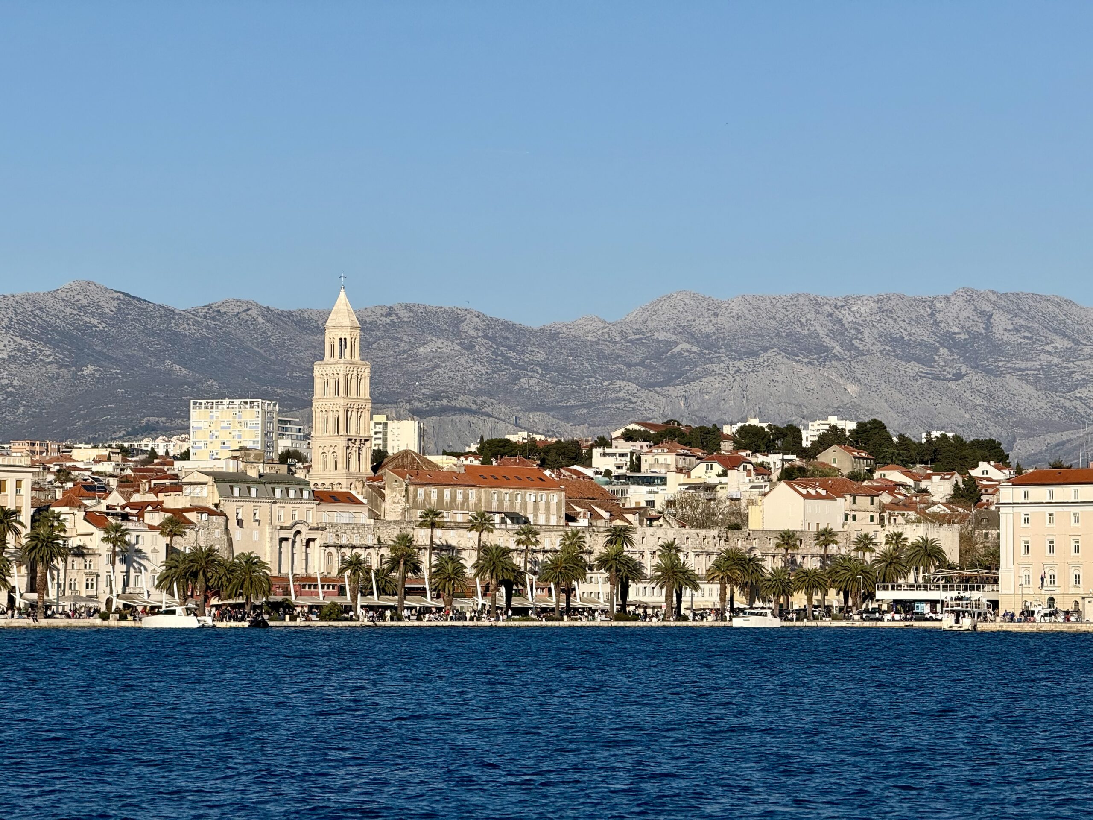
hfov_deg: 16.4
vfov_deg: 12.3
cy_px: 410
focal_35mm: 120
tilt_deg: +3.5
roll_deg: -0.3
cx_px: 546
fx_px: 3789
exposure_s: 1/2525
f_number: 2.8
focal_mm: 15.66
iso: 50
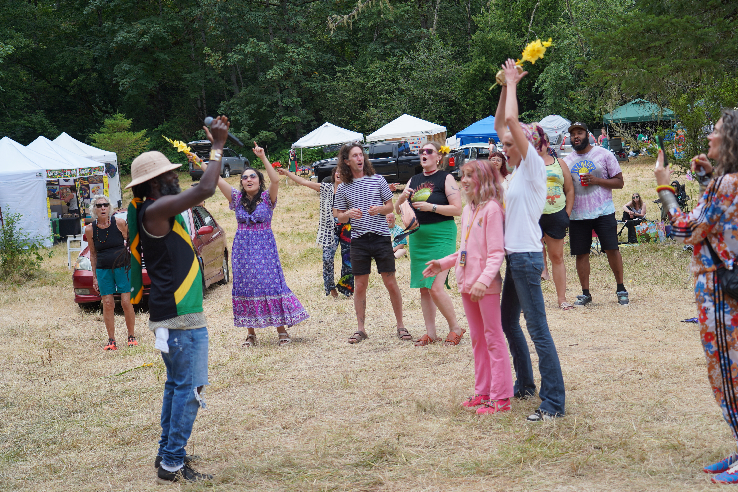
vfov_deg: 27.0
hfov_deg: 39.6
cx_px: 369
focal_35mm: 50
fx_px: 1025
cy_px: 246
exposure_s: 1/160
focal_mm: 50
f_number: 4
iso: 125
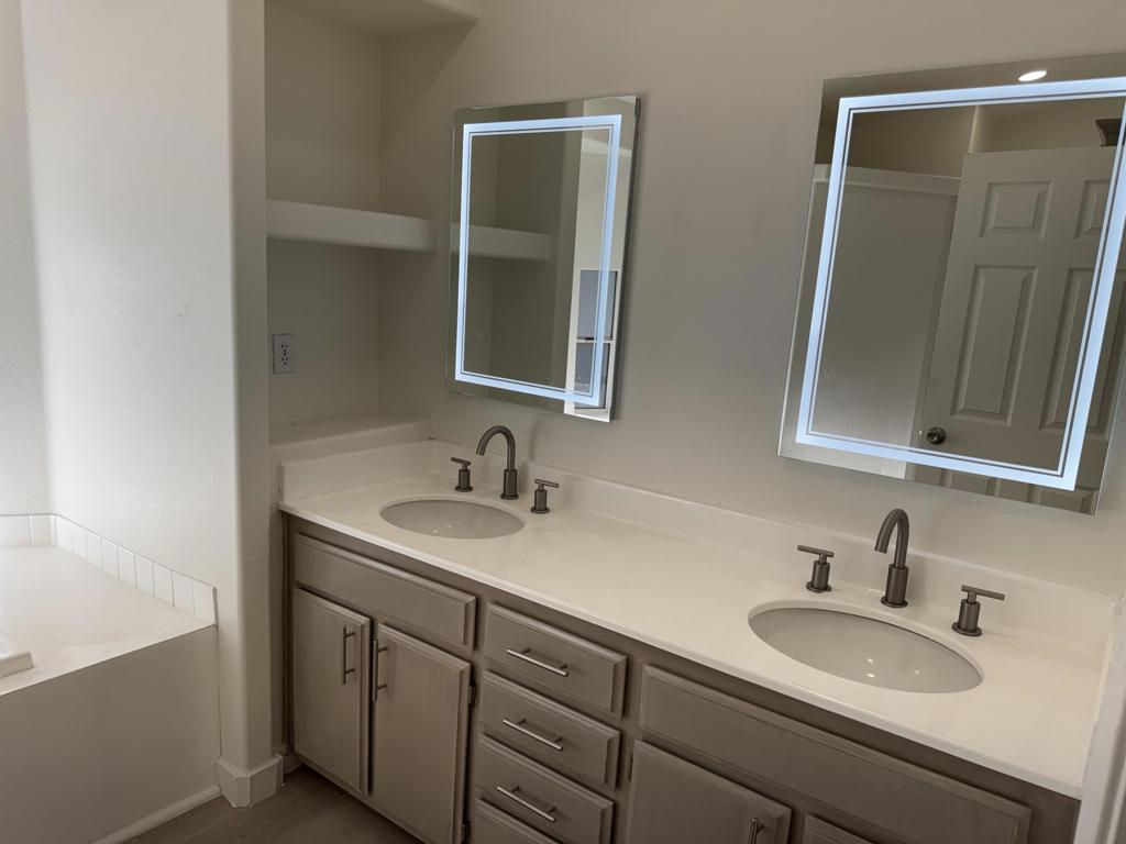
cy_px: 422
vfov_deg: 56.8
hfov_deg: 71.6
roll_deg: -3.5
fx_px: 781
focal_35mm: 24
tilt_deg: -11.0
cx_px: 563
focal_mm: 6.76
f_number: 1.78
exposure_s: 1/510
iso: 80
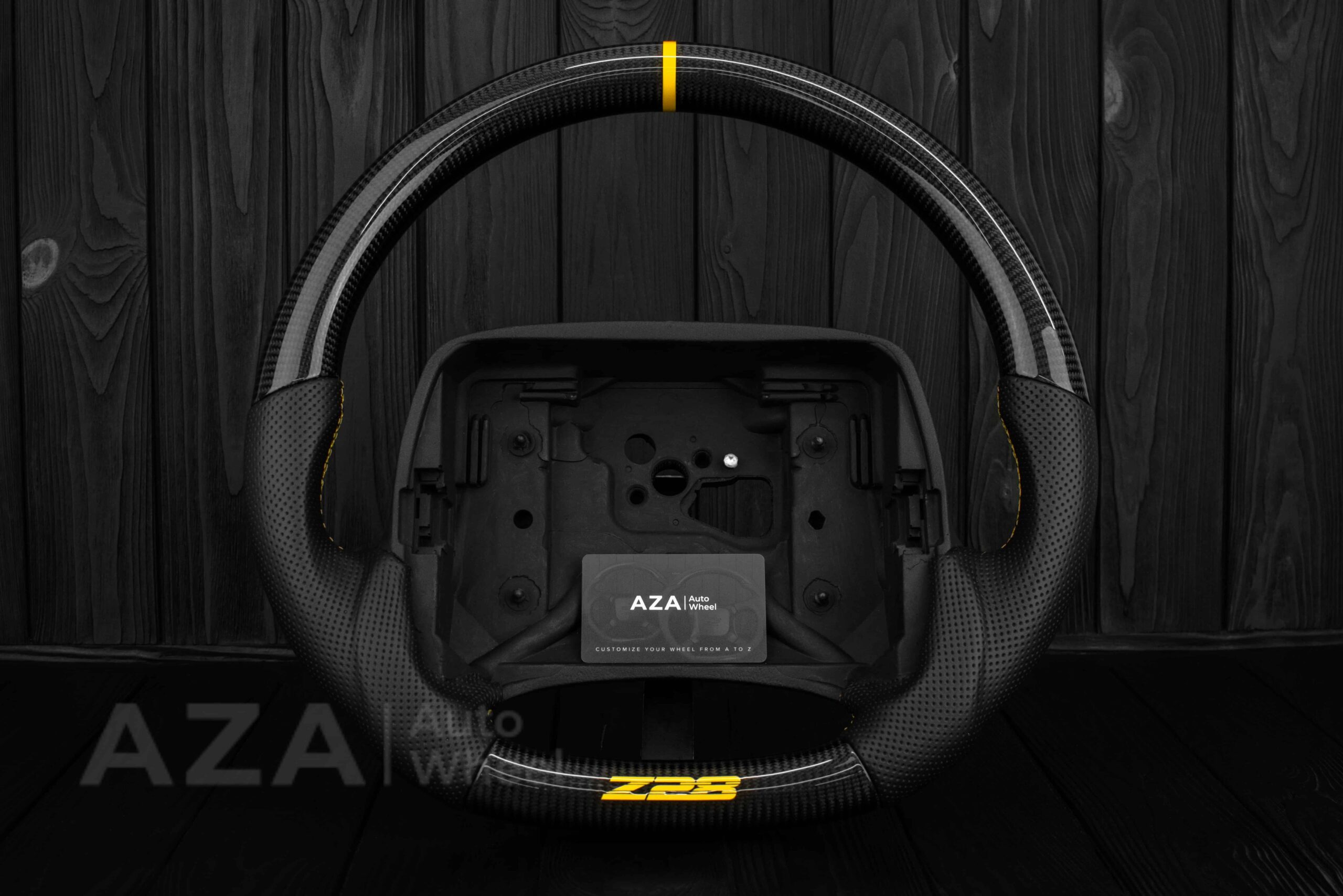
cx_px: 672
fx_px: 1959
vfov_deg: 25.8
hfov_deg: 37.8
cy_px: 448
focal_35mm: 52
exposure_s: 1/125
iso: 500
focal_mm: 35
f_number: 6.3
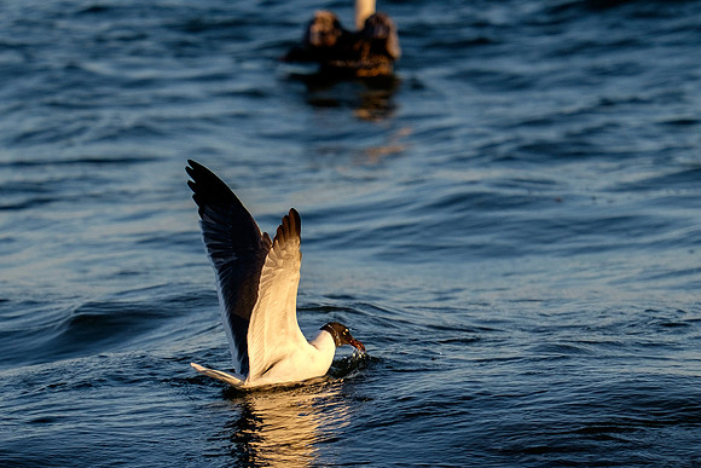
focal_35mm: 531
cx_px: 283
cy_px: 350
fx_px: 10351
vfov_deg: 2.6
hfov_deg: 3.9
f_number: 5.6
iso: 200
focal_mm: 200
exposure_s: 1/1000
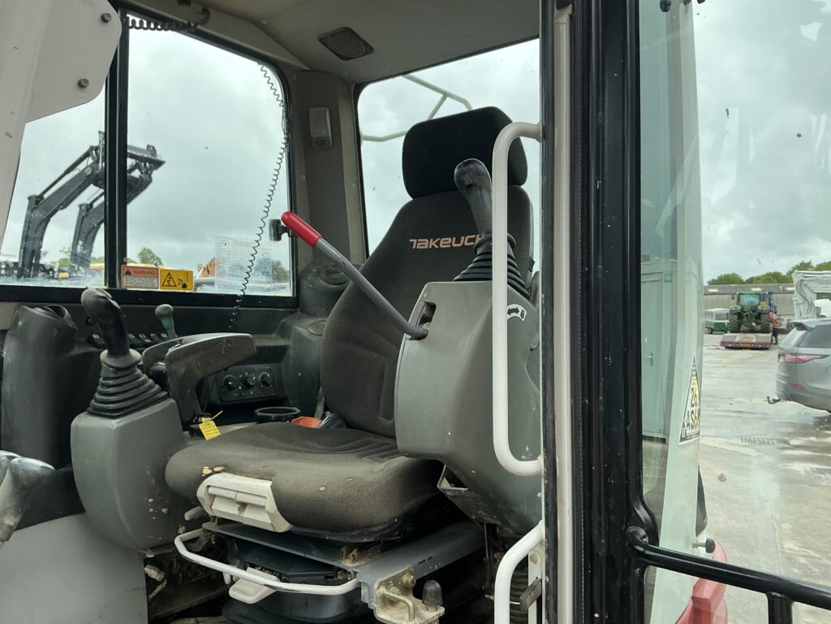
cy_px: 312
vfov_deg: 49.7
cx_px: 416
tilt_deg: +1.5
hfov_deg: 63.4
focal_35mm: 28
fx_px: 672
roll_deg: +1.1
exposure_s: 1/545
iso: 25
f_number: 1.8
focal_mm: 3
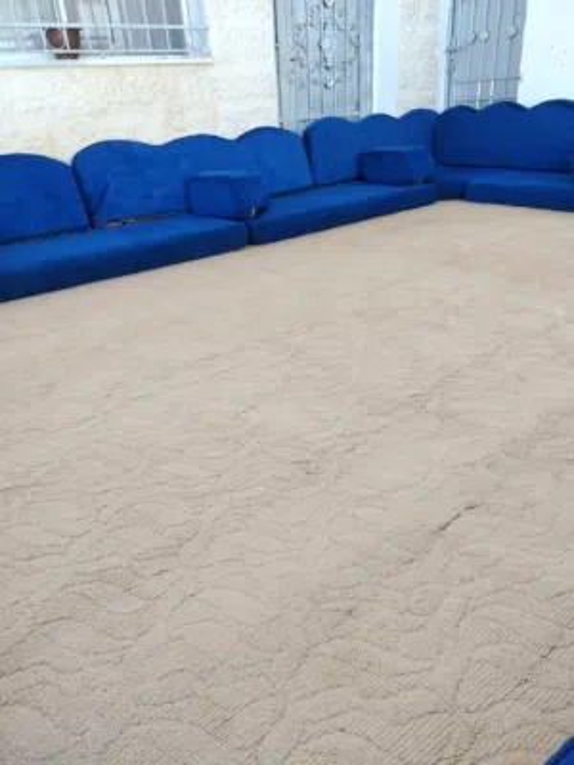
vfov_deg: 71.6
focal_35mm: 24
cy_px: 382
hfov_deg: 56.8
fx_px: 531
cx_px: 287
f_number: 1.75
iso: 116
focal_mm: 5.25
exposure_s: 1/100
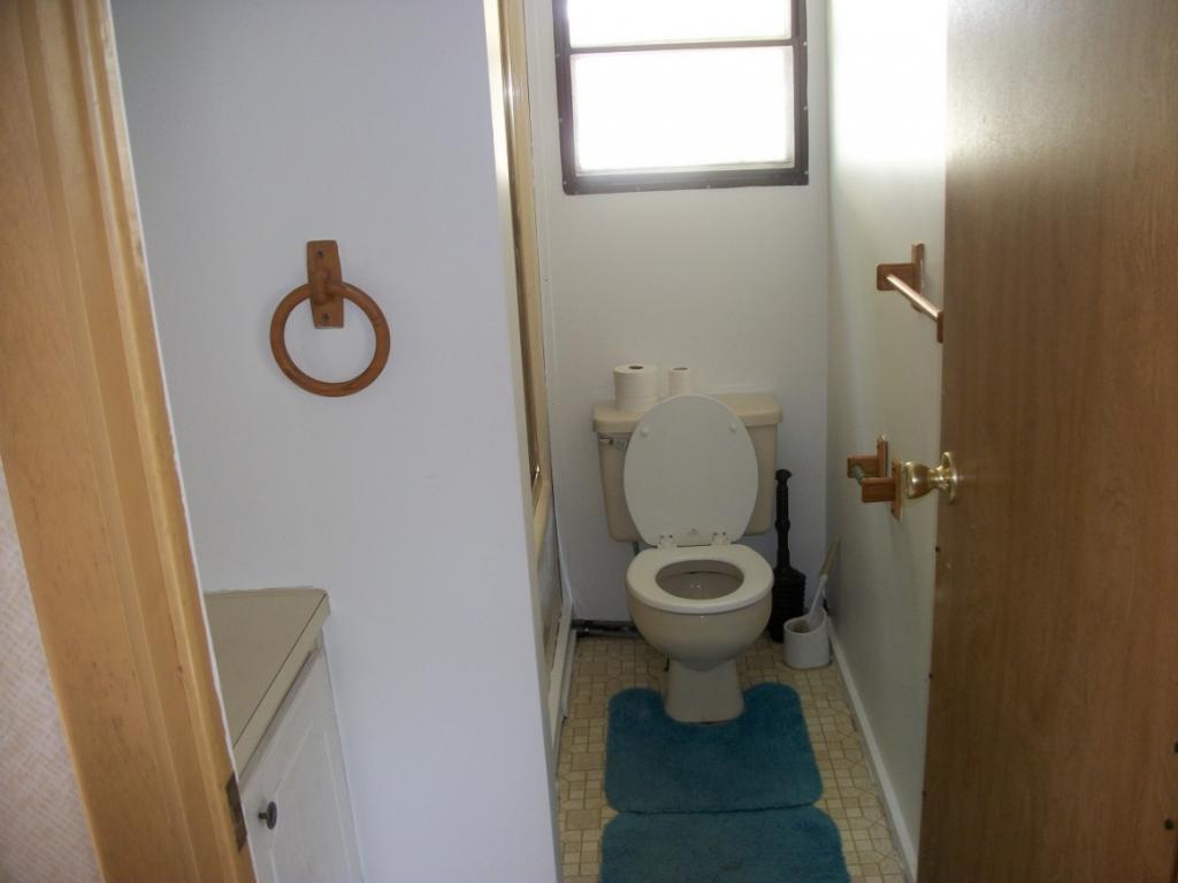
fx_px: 1089
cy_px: 442
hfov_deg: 56.8
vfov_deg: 44.2
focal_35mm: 32
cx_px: 589
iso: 80
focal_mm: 5.7
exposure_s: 1/30
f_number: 2.9
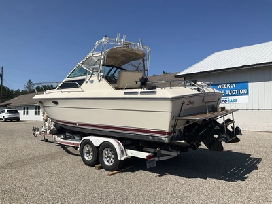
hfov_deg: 61.7
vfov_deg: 48.2
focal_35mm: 29
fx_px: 228
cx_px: 136
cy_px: 102
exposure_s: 1/3534
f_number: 1.8
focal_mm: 3
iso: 25
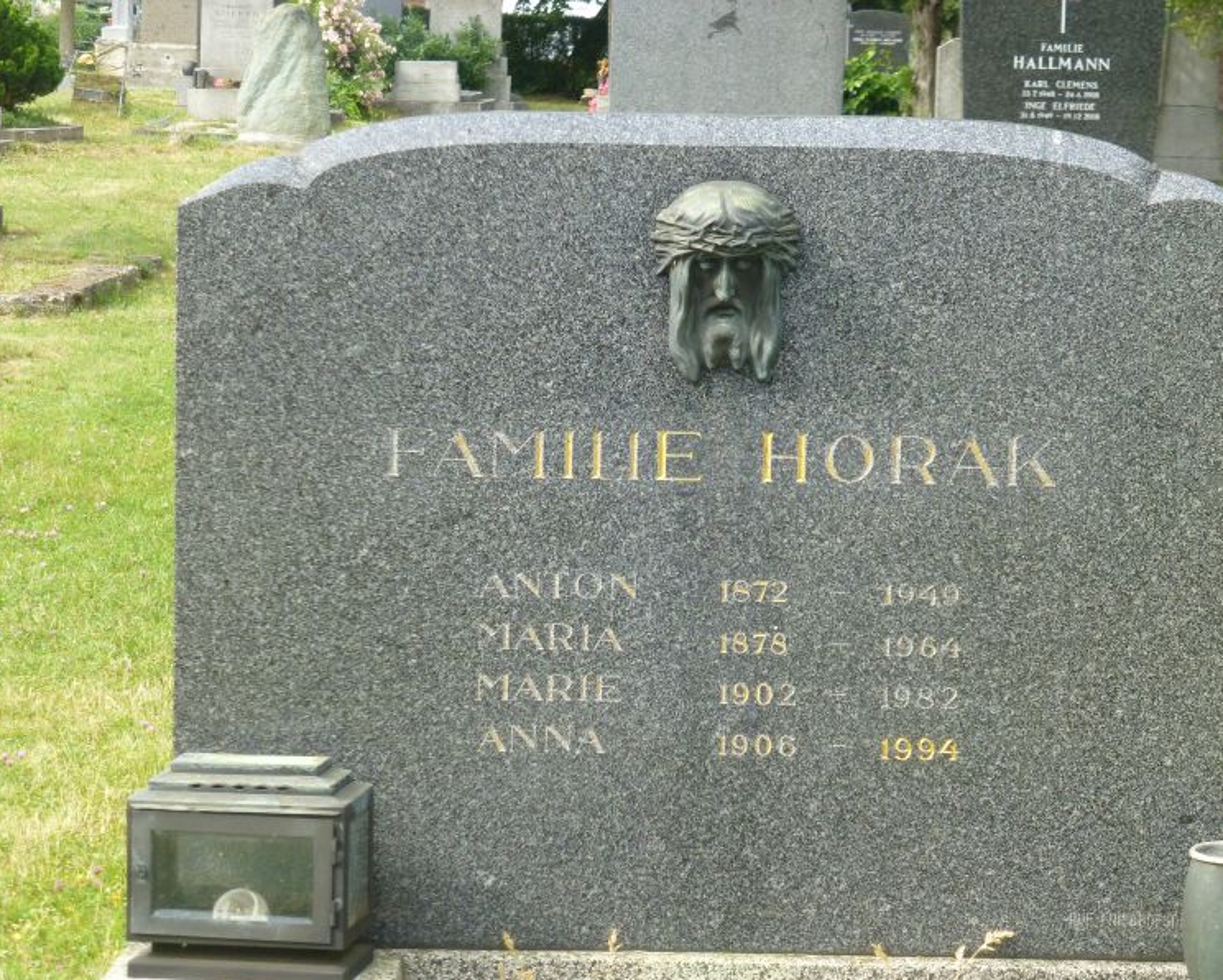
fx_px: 3875
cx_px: 635
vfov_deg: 14.4
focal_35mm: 107
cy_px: 492
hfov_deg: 17.9
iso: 320
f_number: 5.3
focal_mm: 18.2
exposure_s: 1/320
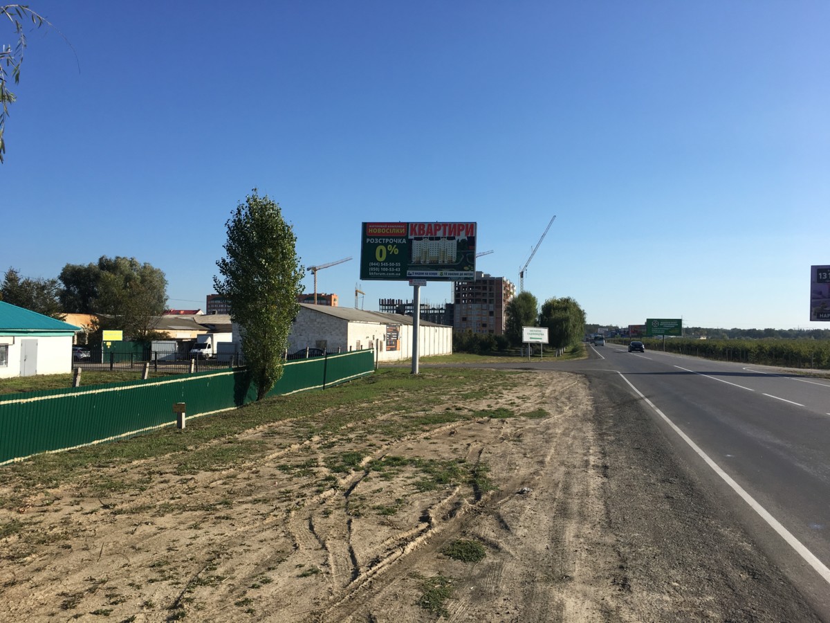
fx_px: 695
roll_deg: -0.2
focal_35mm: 29
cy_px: 312
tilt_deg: +2.6
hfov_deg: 61.7
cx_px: 415
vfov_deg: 48.2
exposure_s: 1/1832
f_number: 2.2
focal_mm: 4.15
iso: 25
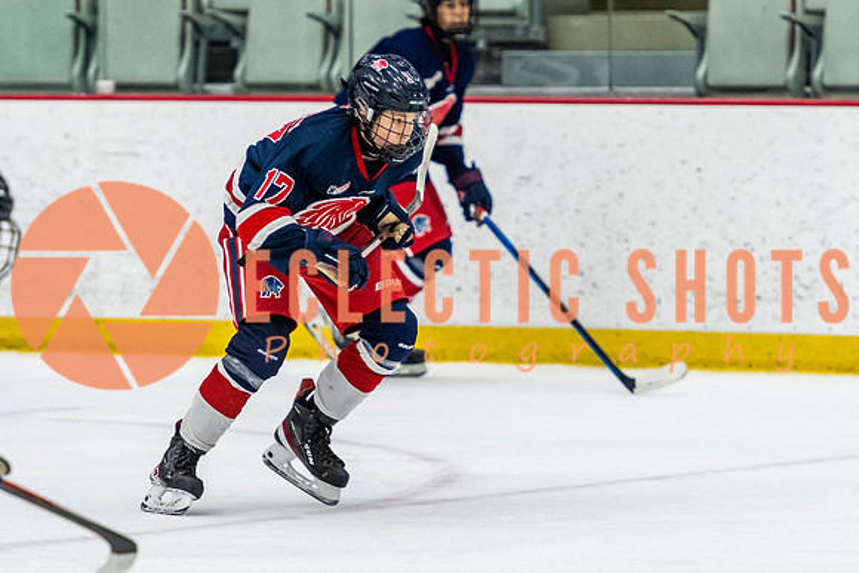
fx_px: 8876
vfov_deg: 3.7
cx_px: 398
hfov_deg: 5.5
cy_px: 295
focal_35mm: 372
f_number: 2.8
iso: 2500
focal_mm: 175
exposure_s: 1/640
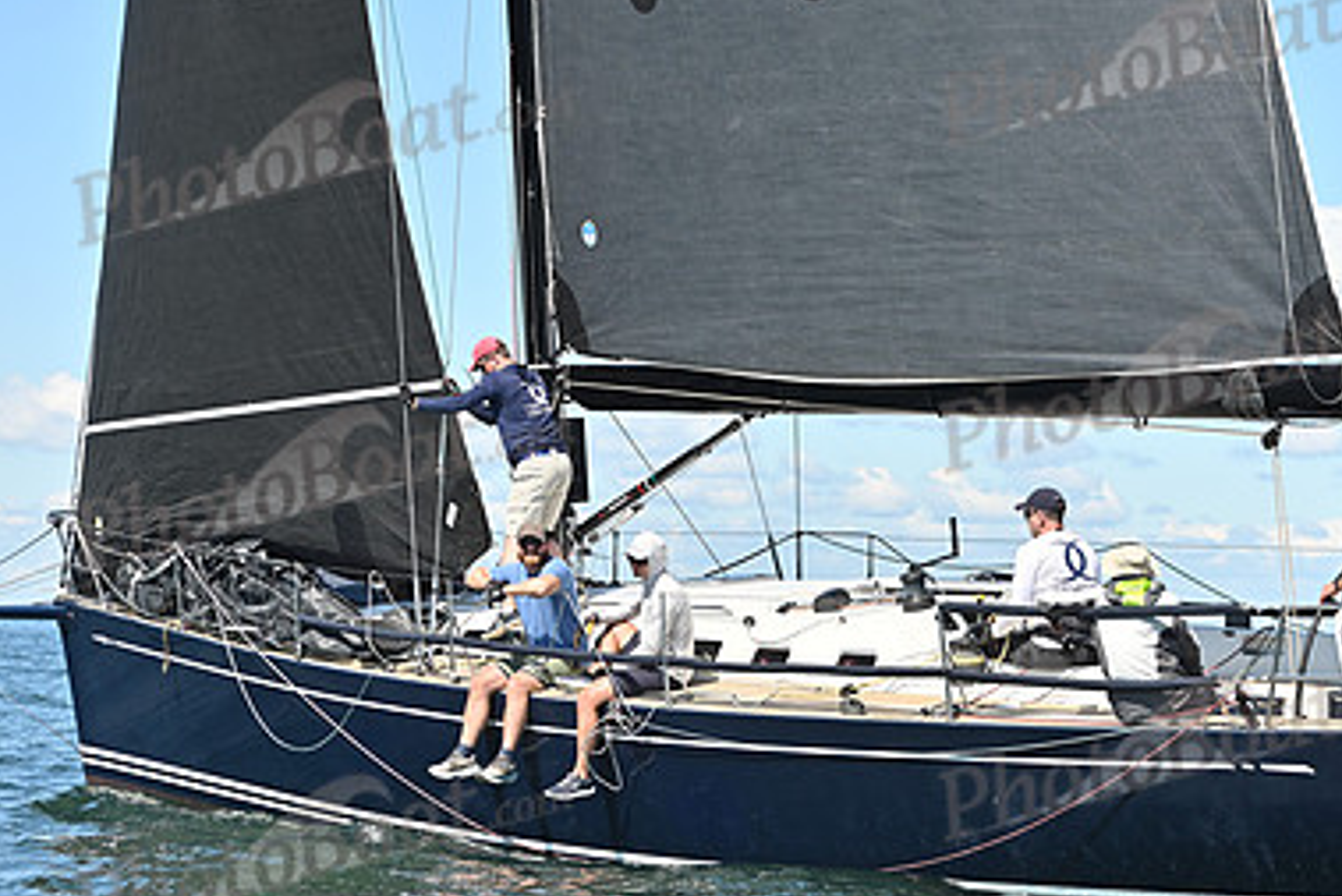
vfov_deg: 12.8
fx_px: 3990
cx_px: 758
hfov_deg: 19.1
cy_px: 614
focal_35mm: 107
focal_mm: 70
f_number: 3.5
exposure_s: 1/1250
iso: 250
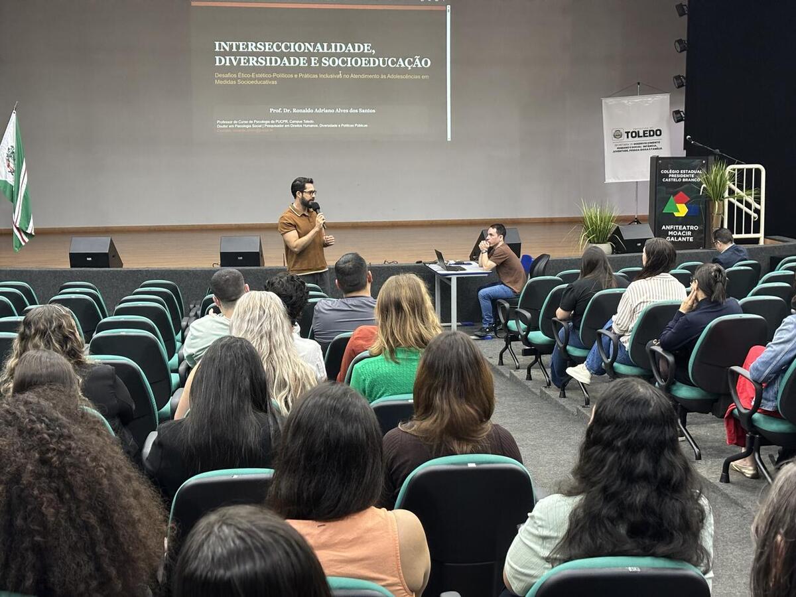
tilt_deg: -7.8
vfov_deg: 28.0
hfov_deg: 36.8
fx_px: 1196
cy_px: 298
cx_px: 398
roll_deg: +0.9
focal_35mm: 52
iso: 320
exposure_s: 1/40
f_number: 1.6
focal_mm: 5.96
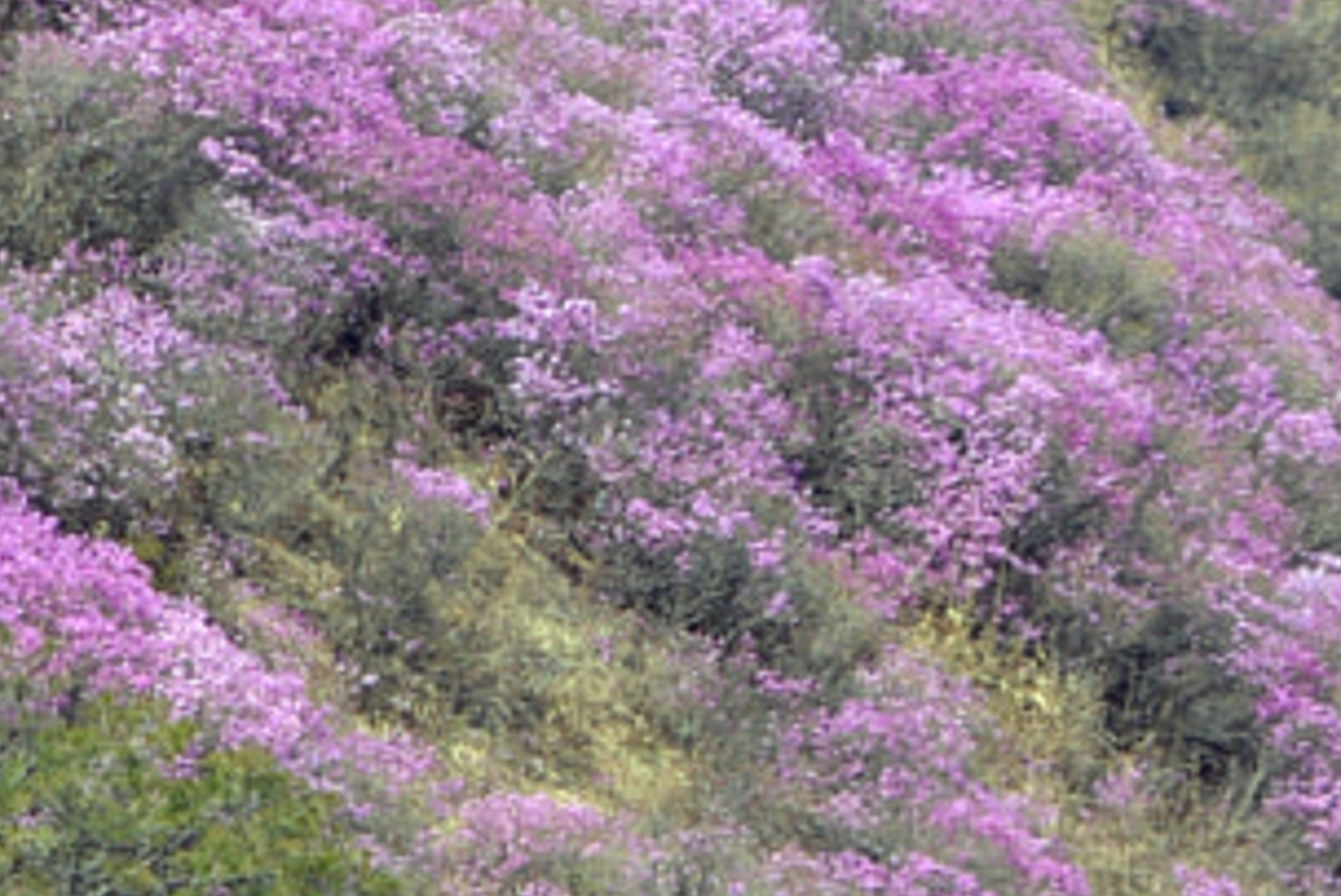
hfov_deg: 2.2
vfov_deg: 1.5
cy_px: -24
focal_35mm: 910
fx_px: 33912
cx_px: -2448
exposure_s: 1/320
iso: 100
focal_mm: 135
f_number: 5.6
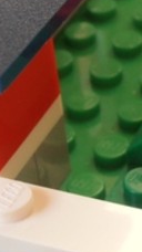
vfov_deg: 13.5
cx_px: 277
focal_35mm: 159
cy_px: 75
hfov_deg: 7.3
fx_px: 1066
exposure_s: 1/40
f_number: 3.9
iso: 125
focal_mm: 6.61
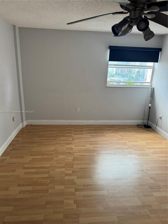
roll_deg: -2.1
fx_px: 155
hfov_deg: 56.8
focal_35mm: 24
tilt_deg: -16.3
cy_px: 112
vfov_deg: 71.6
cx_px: 84
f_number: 1.78
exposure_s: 1/107
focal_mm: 6.76
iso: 200
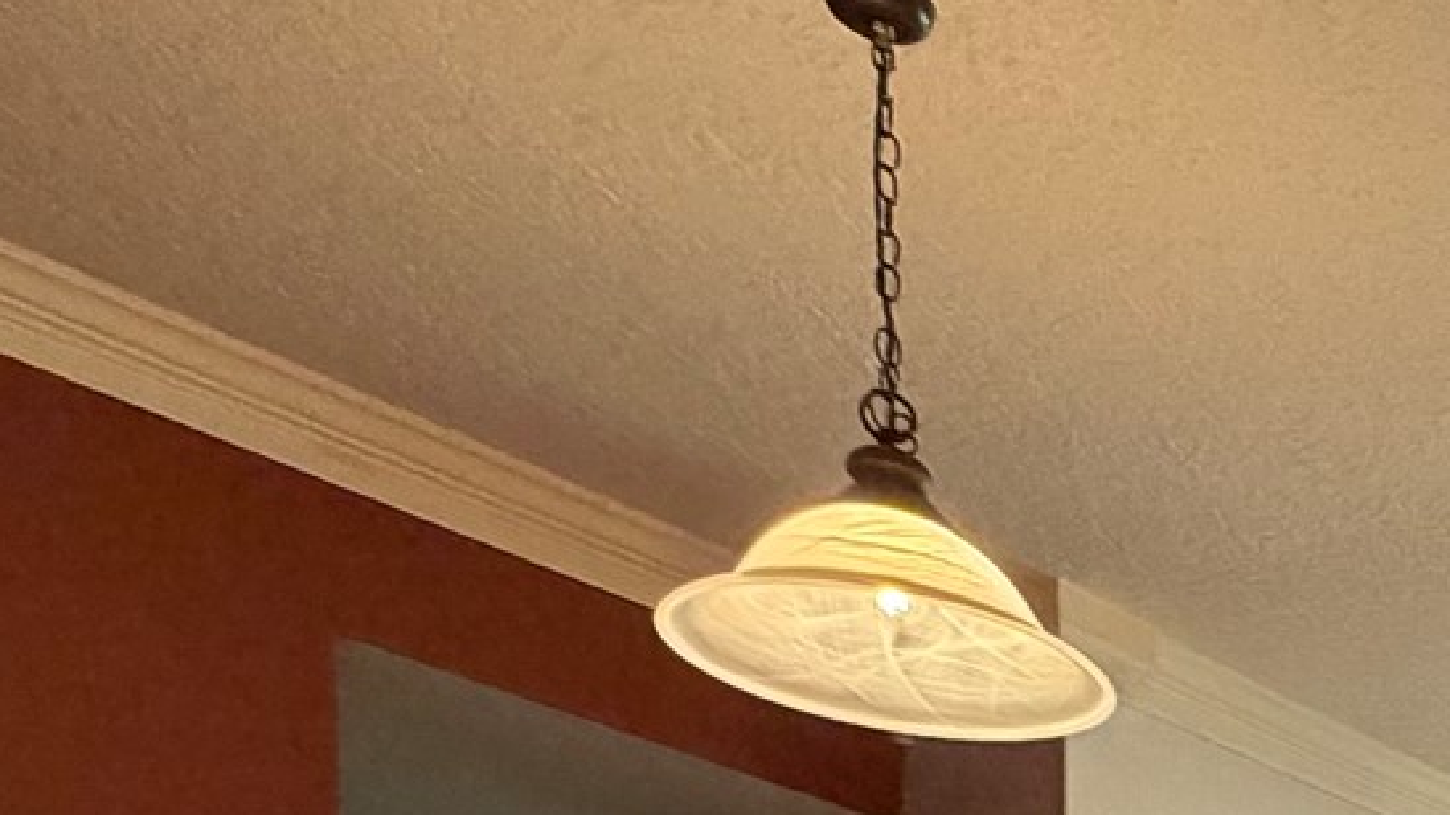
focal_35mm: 57
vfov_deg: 15.9
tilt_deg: -2.1
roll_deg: -1.3
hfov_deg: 26.1
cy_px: 1694
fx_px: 2191
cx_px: 2212
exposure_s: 1/60
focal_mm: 2.22
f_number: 2.2
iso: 320
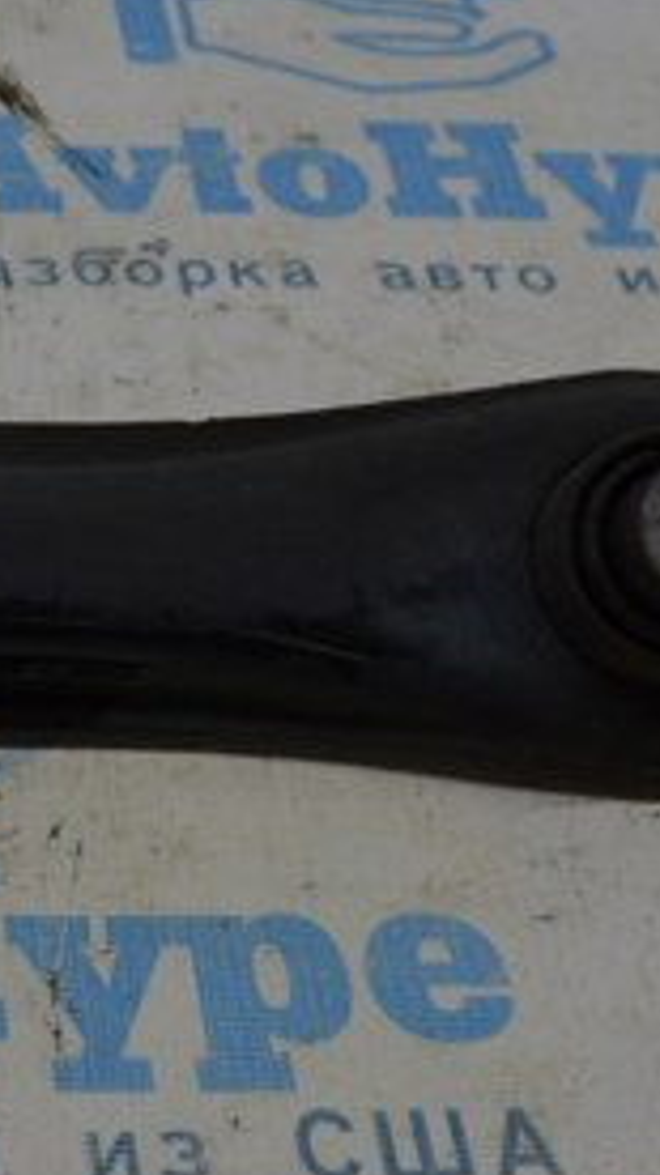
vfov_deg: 26.5
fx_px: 2492
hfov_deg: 14.1
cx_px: -328
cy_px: 577
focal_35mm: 80
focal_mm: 22
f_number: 5.6
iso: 400
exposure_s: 1/125
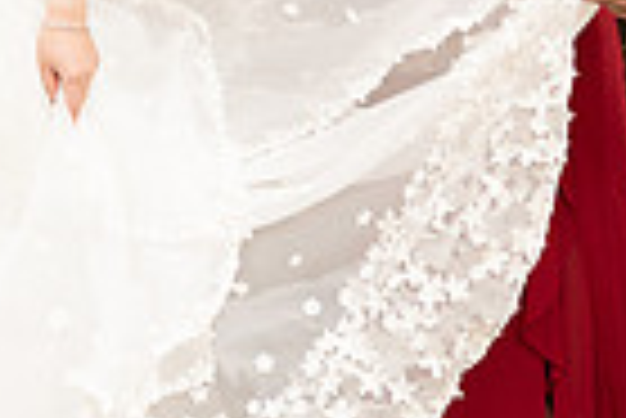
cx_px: 167
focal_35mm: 111
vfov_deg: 12.1
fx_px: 1932
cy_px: -94
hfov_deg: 18.3
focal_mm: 24
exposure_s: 1/250
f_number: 2.2
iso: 500
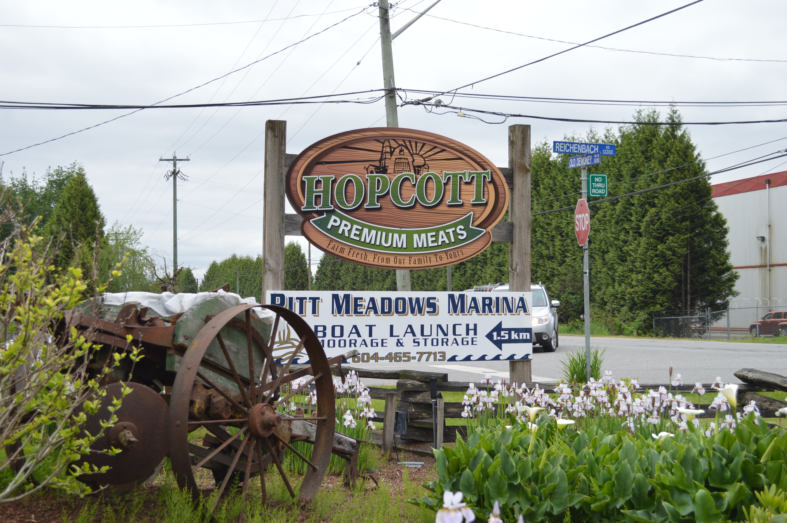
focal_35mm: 48
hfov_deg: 41.1
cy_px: 262
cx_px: 394
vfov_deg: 28.0
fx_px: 1048
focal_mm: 32
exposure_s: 1/125
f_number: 5.6
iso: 125
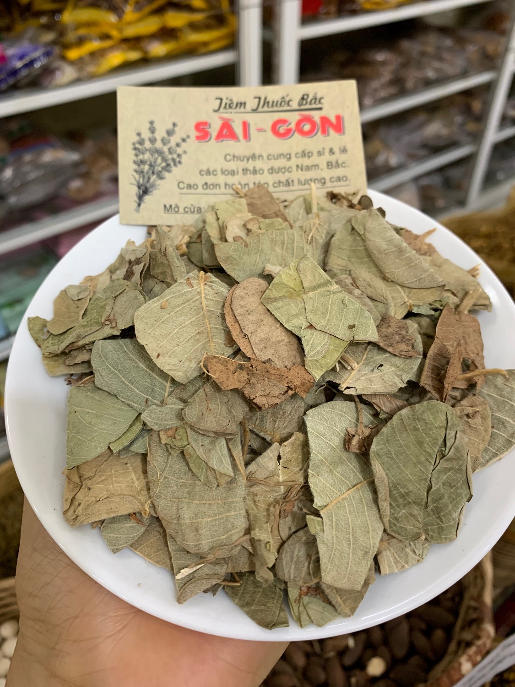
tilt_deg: -42.7
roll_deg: -1.1
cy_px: 344
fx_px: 516
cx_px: 258
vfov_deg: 67.3
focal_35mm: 26
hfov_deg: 53.1
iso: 160
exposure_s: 1/50
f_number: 1.8
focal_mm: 4.25
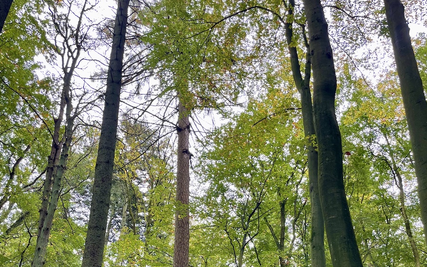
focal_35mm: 37
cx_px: 213
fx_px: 431
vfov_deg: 32.0
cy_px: 262
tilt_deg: +27.2
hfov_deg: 52.7
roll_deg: -0.3
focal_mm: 4.2
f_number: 1.6
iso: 125
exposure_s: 1/121
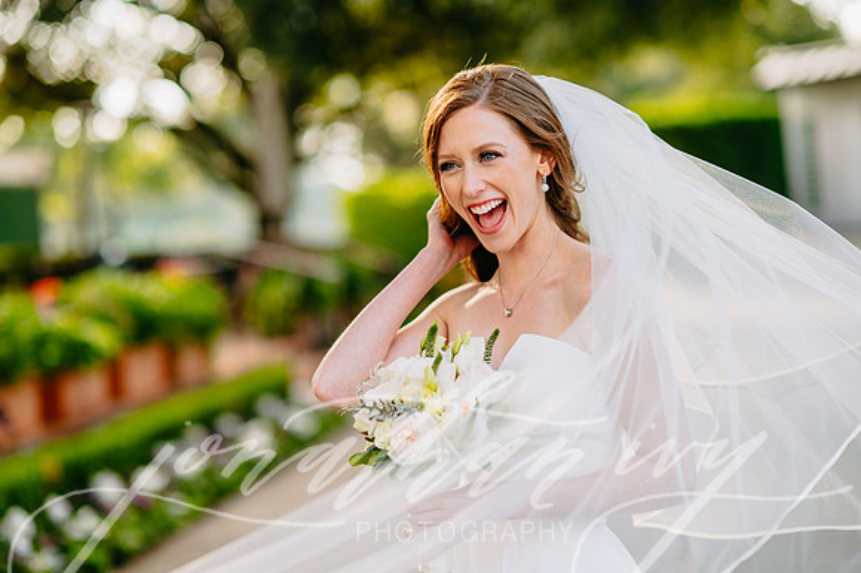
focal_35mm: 85
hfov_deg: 23.9
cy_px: 286
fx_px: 2032
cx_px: 430
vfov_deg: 16.1
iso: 100
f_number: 2
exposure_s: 1/640
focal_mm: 85
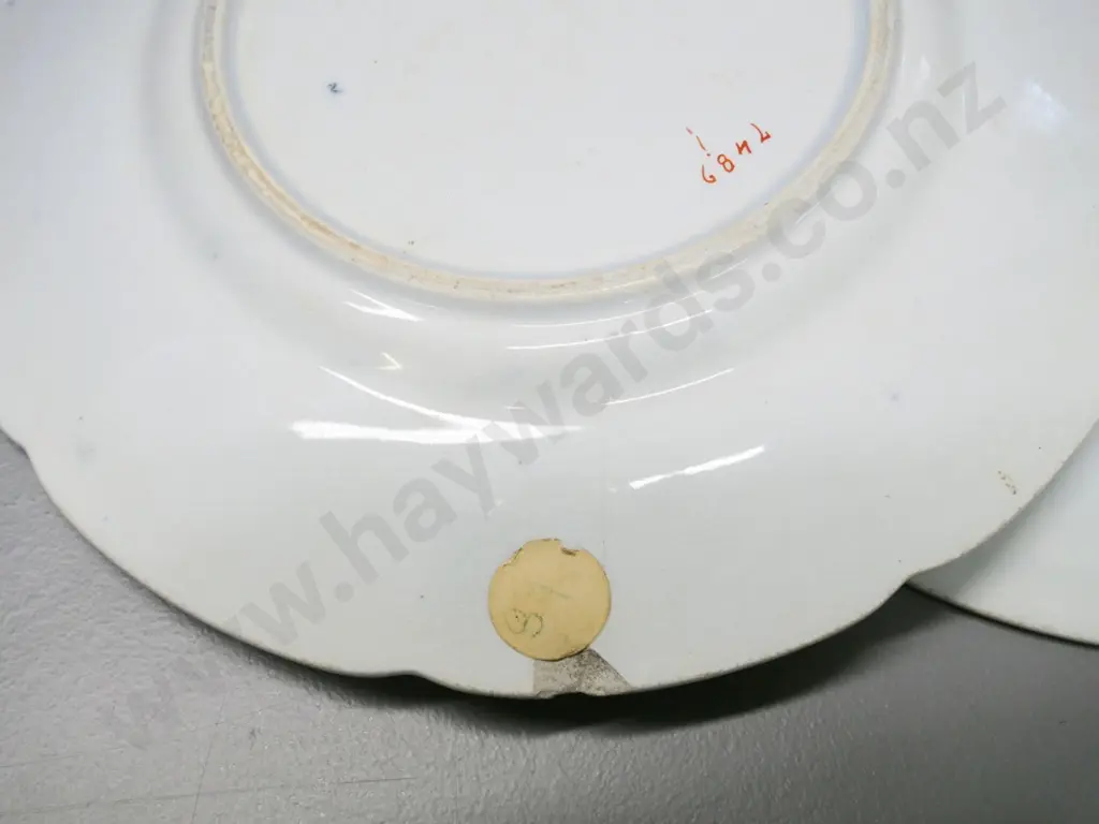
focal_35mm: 36
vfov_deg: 39.7
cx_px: 550
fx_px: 1143
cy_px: 412
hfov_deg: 51.4
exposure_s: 1/320
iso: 3200
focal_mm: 18
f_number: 5.6
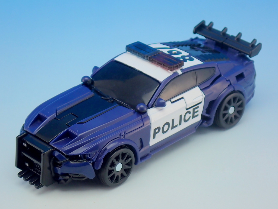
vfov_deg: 14.8
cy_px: 104
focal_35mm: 100
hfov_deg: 19.6
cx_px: 139
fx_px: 803
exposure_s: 1/13
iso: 100
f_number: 4.9
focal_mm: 18
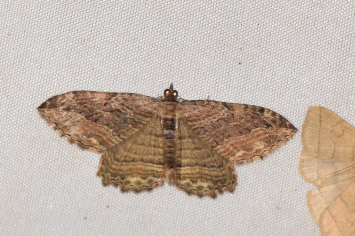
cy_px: 118
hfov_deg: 9.8
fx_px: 2071
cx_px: 178
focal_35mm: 210
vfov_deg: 6.5
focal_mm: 140
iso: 100
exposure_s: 1/160
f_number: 13
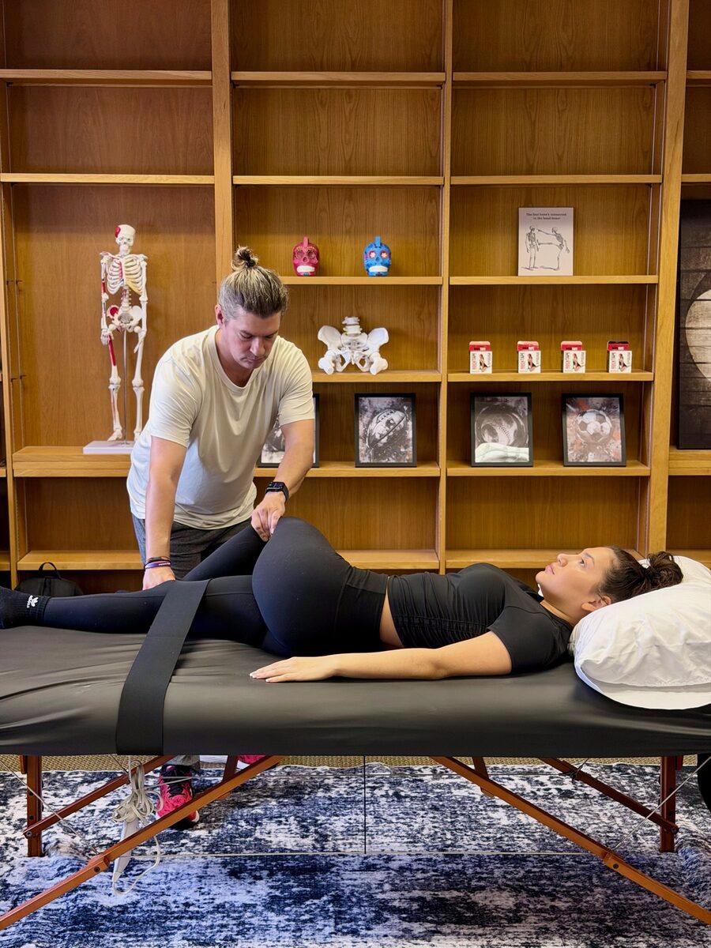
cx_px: 356
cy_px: 474
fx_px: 1315
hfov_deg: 30.3
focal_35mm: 48
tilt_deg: -9.2
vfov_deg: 39.7
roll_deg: -0.3
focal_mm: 6.76
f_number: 1.78
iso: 200
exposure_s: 1/60
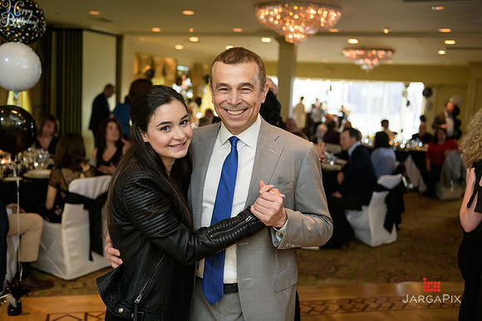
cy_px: 160
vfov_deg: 35.1
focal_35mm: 38
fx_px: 509
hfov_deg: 50.7
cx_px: 241
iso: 1000
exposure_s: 1/125
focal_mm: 38
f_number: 2.8
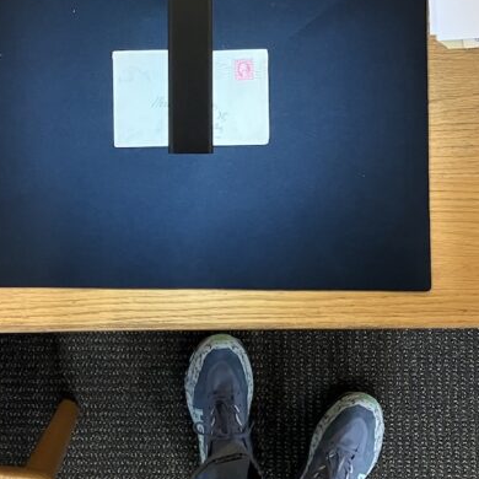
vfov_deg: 26.0
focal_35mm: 65
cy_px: 99
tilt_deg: -84.8
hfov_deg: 26.4
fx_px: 1018
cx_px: 168
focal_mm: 3.99
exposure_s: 1/60
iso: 160
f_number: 1.8
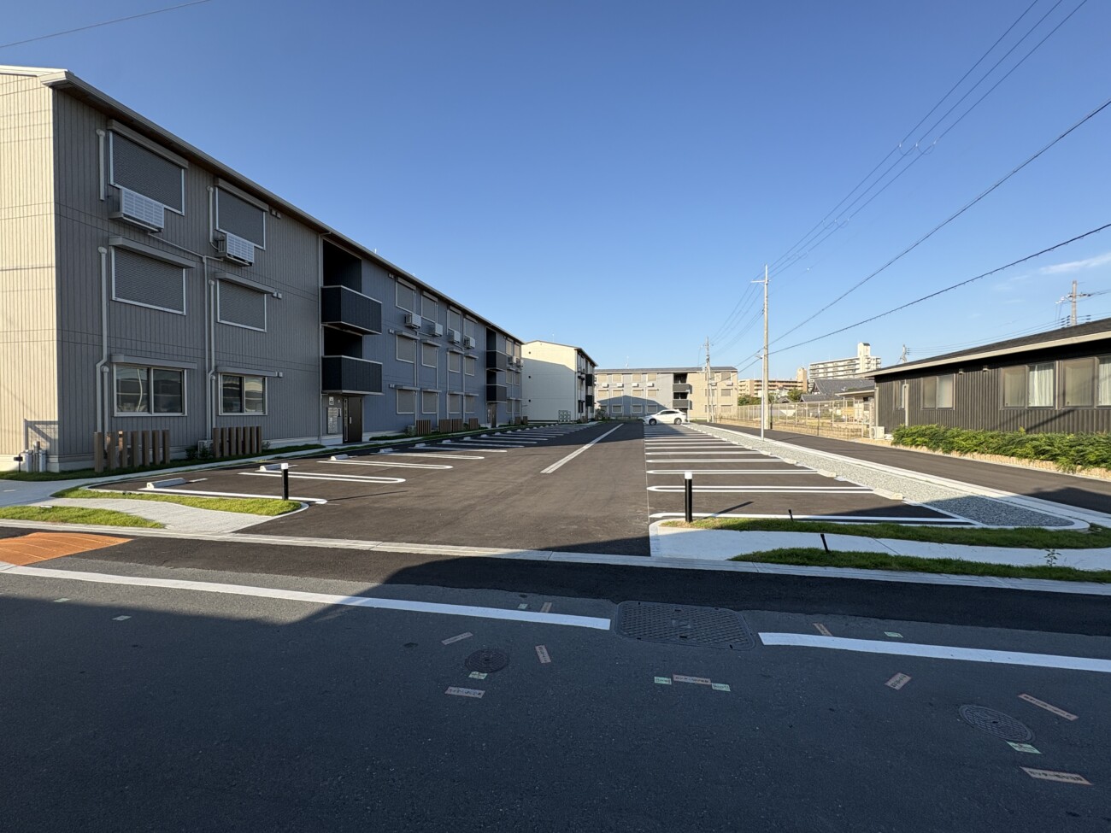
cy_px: 416
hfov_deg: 102.1
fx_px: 449
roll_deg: +0.8
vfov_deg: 85.7
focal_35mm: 14
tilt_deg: -1.2
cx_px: 556
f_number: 2.2
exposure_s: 1/1160
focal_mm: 2.22
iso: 50
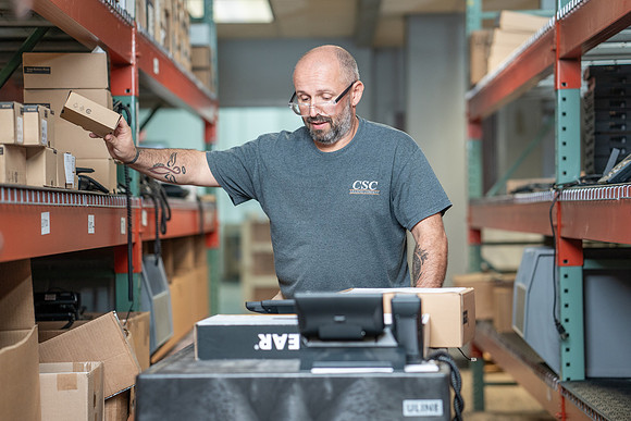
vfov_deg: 15.2
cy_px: 220
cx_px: 323
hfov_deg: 22.7
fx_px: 1574
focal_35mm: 90
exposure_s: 1/250
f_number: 2.2
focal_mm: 85
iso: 1250
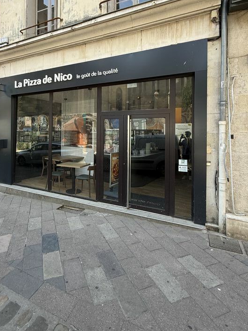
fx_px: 181
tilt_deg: +0.1
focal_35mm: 19
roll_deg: -1.3
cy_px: 133
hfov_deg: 67.7
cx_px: 94
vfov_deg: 83.6
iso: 50
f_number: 2.2
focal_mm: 2.22
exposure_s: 1/141
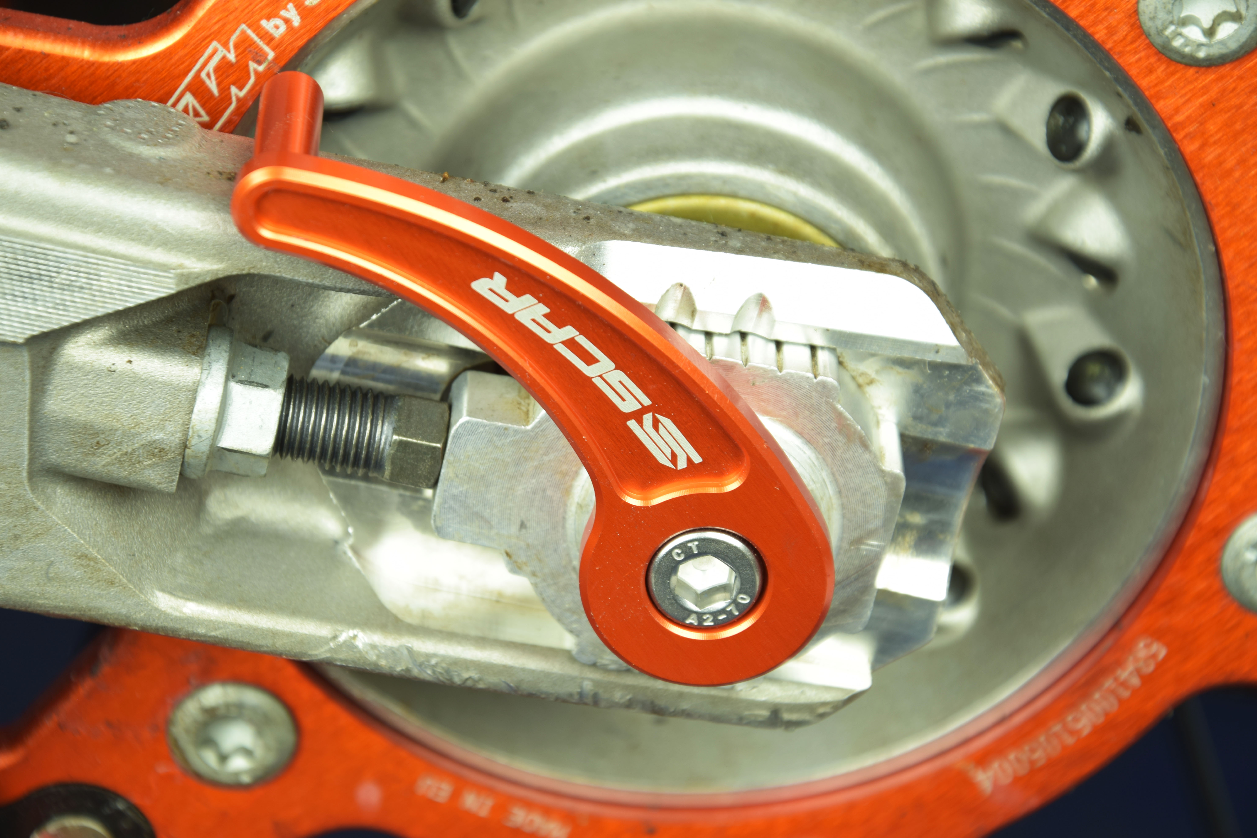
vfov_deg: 8.7
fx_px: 5534
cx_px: 630
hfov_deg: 13.0
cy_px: 420
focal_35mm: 159
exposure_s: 1/15
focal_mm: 105
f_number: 8
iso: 100
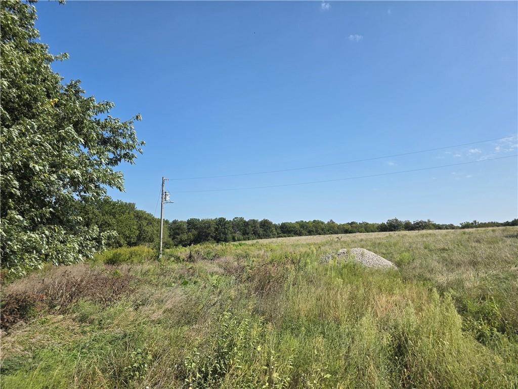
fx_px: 344
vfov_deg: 58.9
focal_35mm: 23
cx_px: 259
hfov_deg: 73.9
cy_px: 194
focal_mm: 6.3
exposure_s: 1/7333
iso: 80
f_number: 1.7
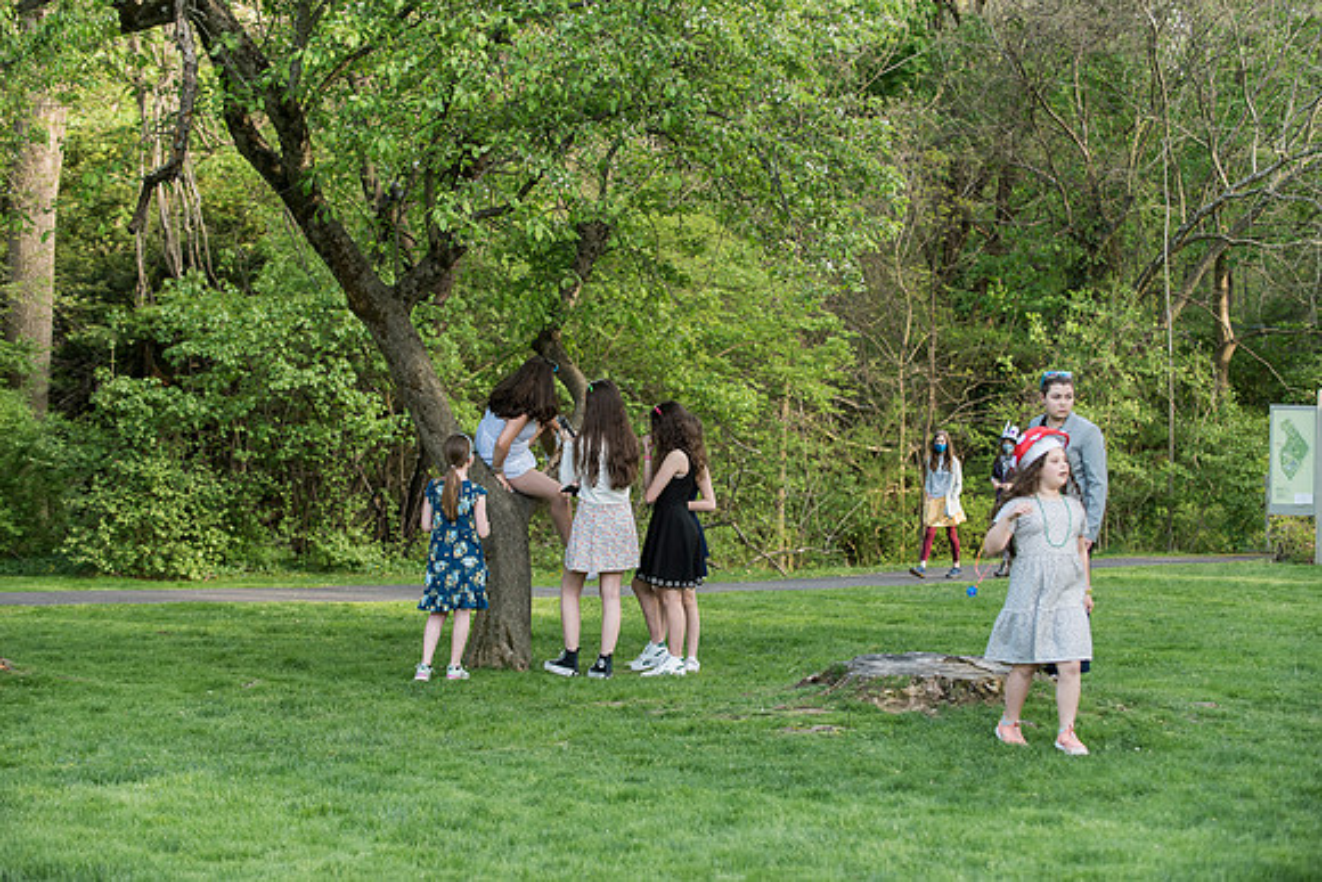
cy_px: 441
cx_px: 661
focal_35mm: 86
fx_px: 3159
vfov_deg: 15.9
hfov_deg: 23.6
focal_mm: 86
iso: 500
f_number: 4
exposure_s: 1/250
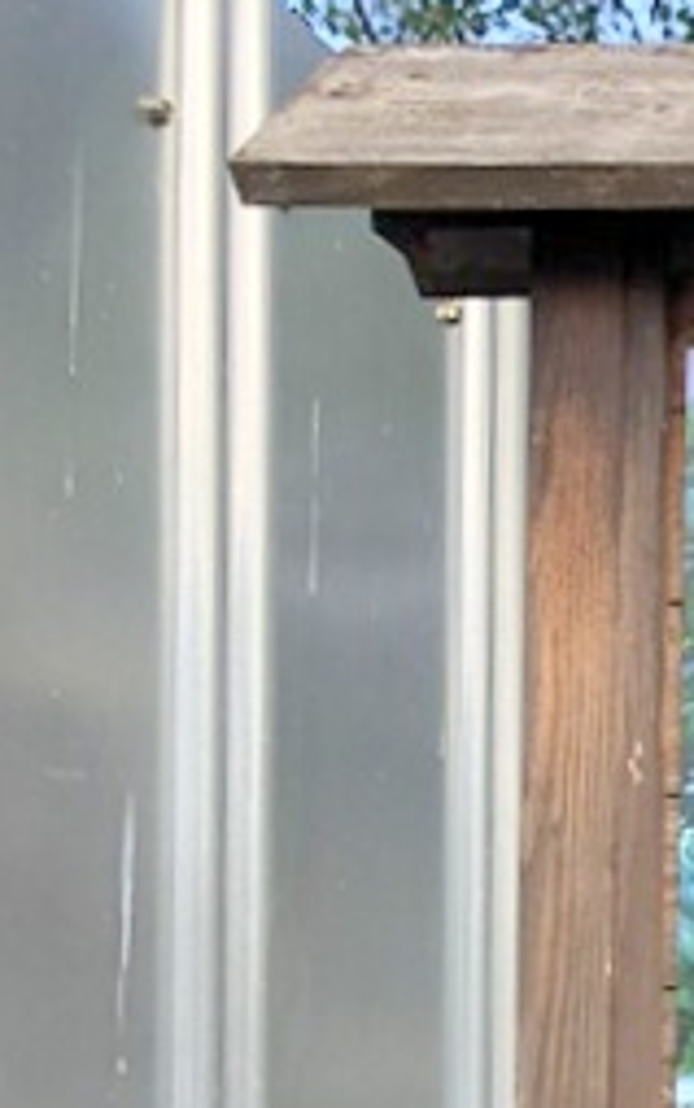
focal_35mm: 70
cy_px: 951
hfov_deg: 15.6
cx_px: 1305
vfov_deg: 28.5
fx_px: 2116
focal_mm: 3.99
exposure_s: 1/190
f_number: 1.8
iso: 20
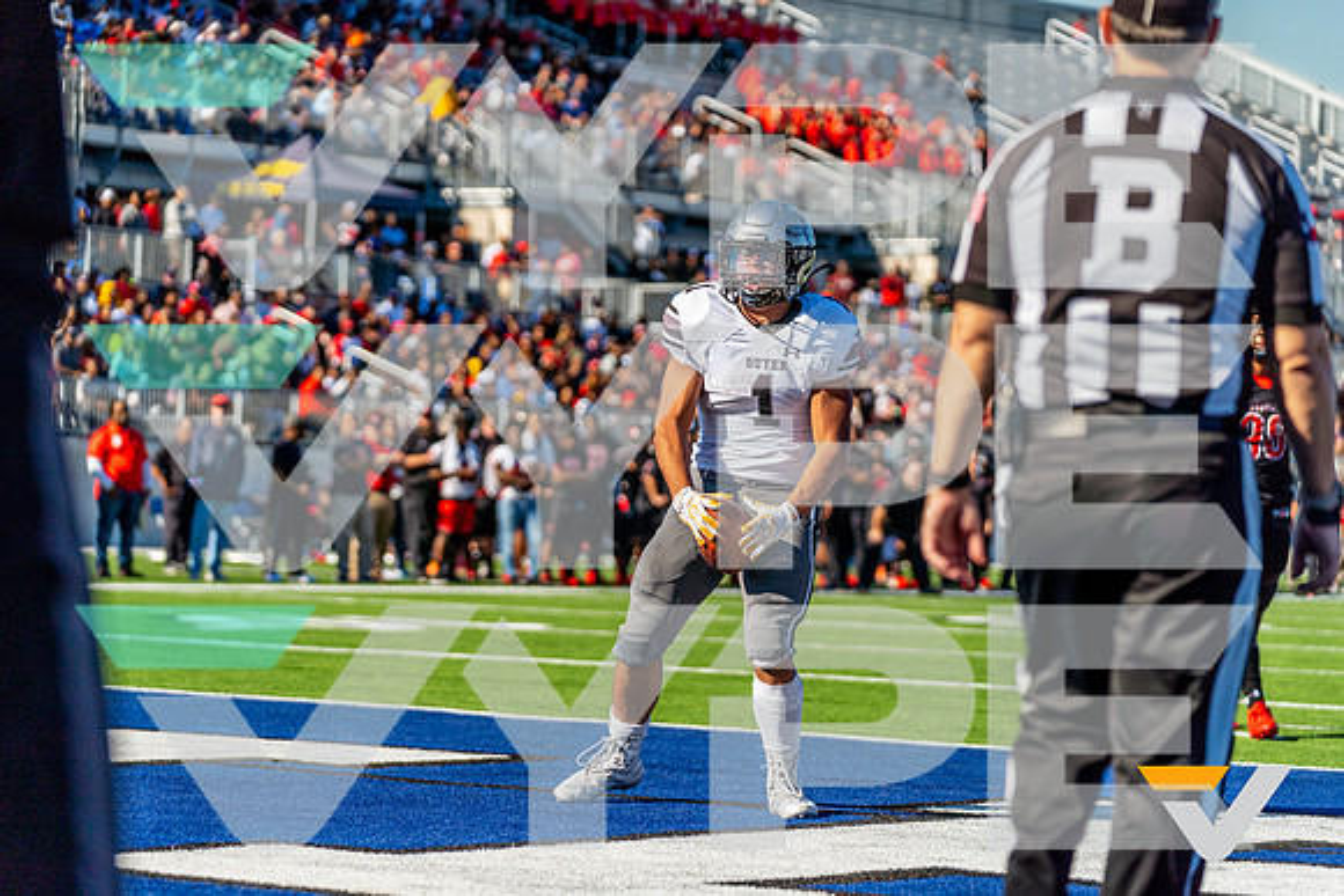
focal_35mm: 116
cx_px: 672
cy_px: 448
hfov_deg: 17.6
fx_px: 4331
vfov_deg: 11.8
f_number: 3.2
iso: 400
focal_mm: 116
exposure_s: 1/3200
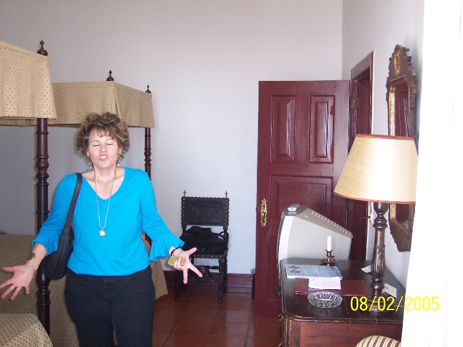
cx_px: 232
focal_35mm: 38
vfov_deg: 37.7
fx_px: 508
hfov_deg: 49.0
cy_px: 174
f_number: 2.8
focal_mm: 8
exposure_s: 1/45
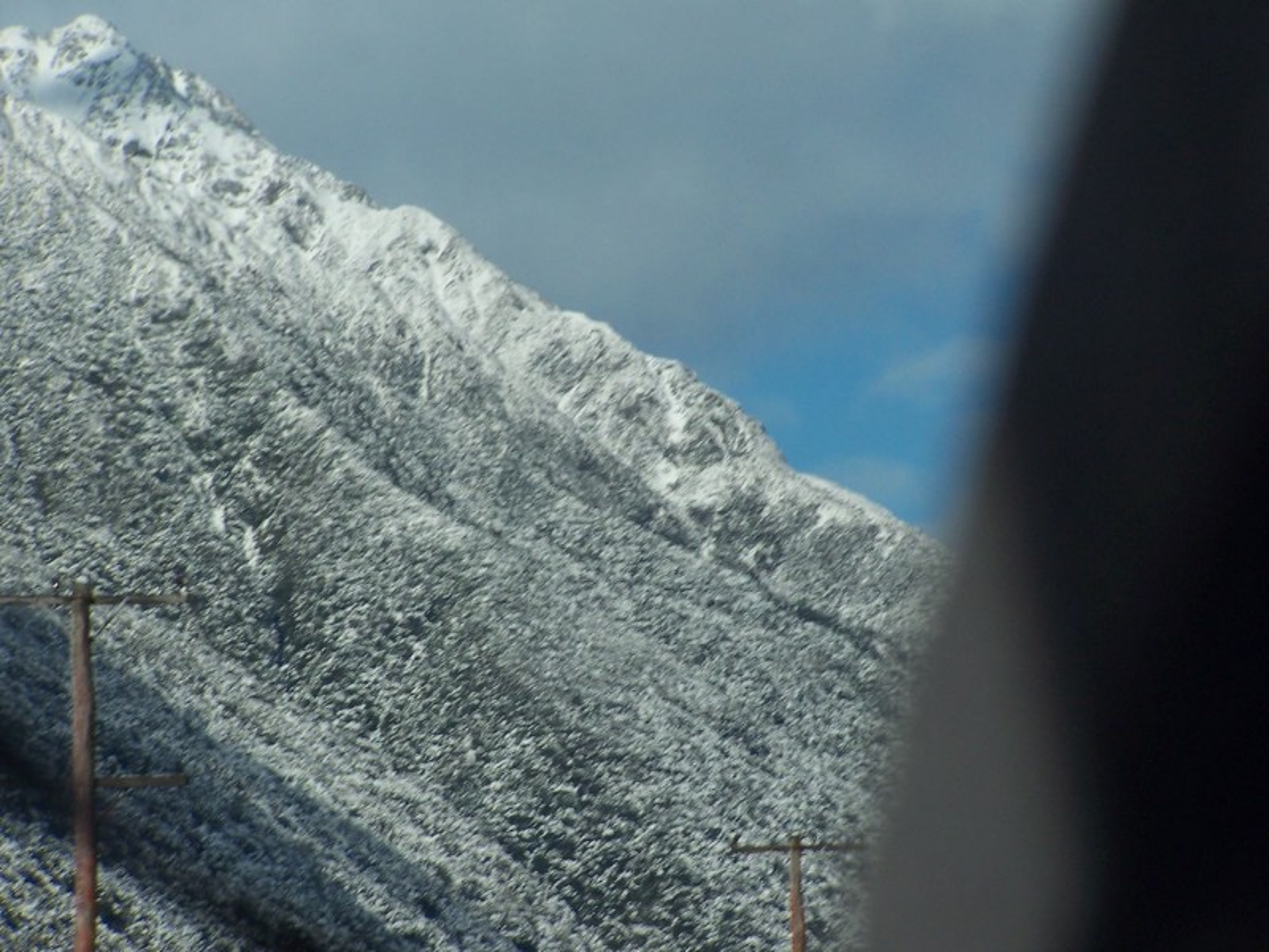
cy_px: 476
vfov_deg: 6.8
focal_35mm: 218
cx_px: 634
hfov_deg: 9.1
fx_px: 7992
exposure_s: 1/750
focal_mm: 36.2
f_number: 6.3
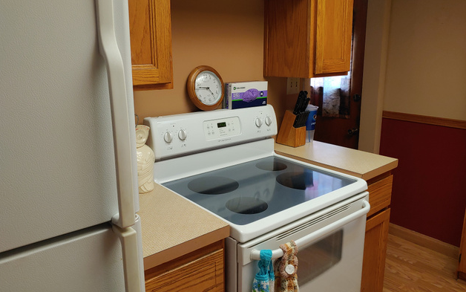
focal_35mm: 27
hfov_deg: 68.4
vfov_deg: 46.0
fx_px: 343
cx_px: 229
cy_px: 130
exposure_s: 1/60
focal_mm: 4.23
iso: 50
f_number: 1.5
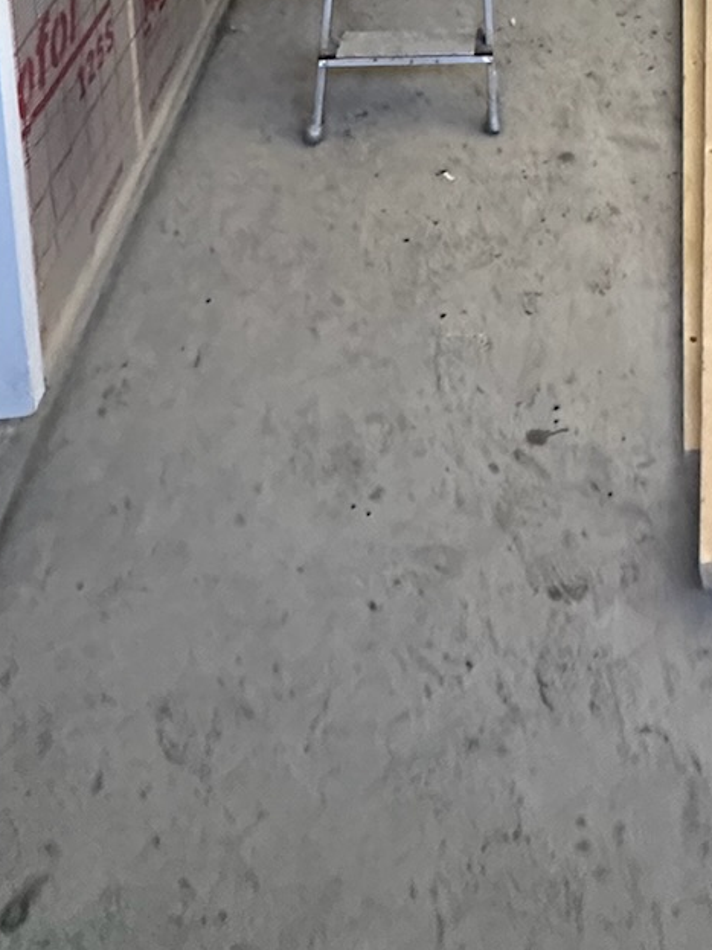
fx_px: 1262
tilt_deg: -8.0
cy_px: -401
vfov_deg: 29.3
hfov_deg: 30.2
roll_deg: +0.6
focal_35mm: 46
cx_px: 636
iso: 640
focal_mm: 2.22
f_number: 2.2
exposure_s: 1/50
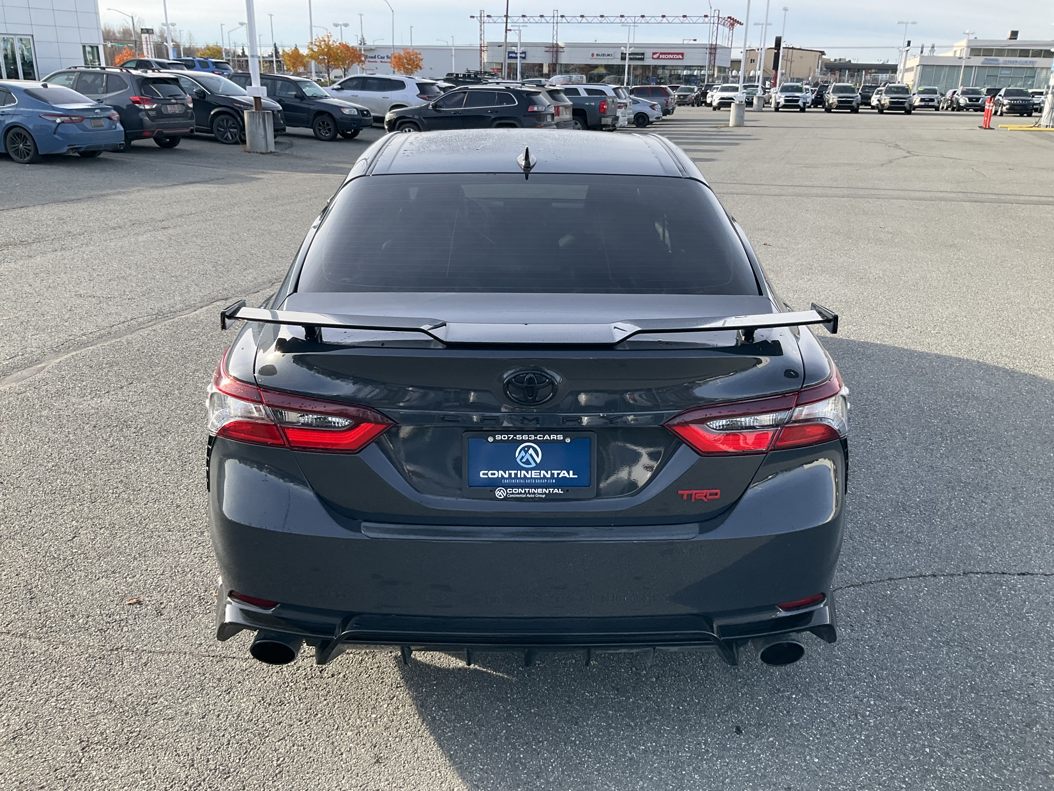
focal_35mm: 29
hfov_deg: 61.7
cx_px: 527
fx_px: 883
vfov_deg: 48.2
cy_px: 396
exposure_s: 1/435
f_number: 1.8
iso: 25
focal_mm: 3
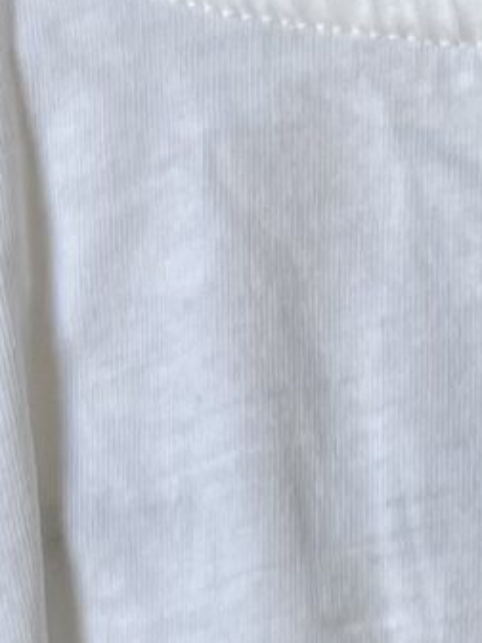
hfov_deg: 7.4
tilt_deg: -15.3
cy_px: 1644
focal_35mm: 198
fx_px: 3676
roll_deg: +3.7
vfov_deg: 8.9
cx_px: 660
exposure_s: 1/135
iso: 32
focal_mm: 5.1
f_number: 1.6
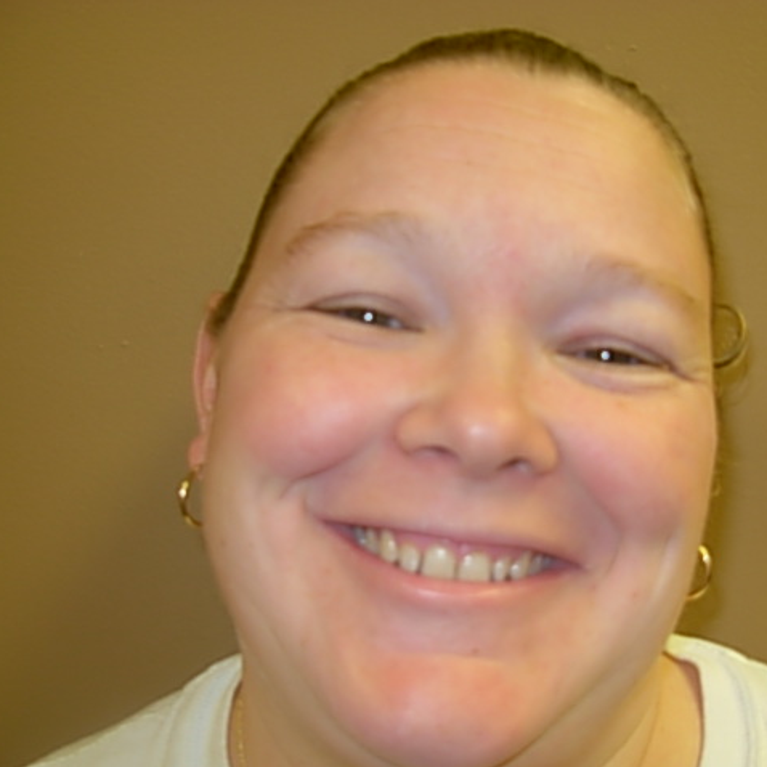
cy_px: 384
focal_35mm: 45
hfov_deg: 37.4
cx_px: 467
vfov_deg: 37.6
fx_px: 1128
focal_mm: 6.3
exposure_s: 1/22.6
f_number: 2.9
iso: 79
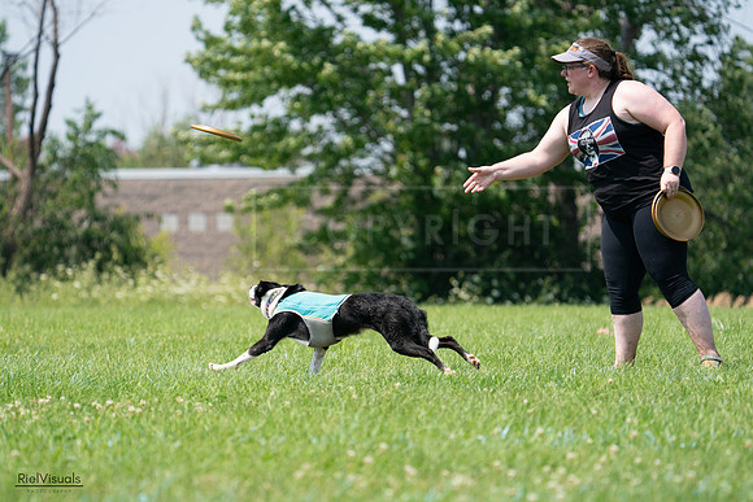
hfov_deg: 7.7
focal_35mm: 268
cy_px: 251
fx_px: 5607
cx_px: 376
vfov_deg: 5.1
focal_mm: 268
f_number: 5.6
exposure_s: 1/4000
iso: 1250
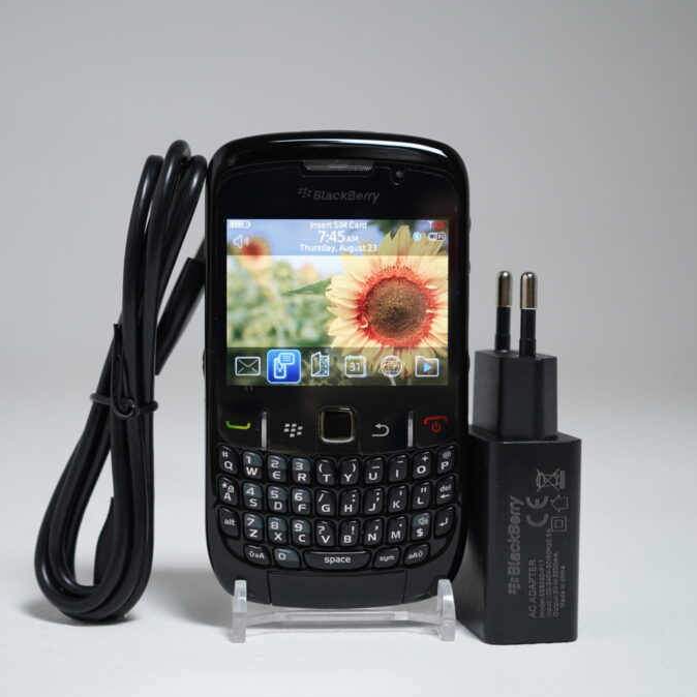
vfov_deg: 27.7
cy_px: 352
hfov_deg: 27.7
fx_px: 1412
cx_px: 330
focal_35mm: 62
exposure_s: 1/25
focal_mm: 48
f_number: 5
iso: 640
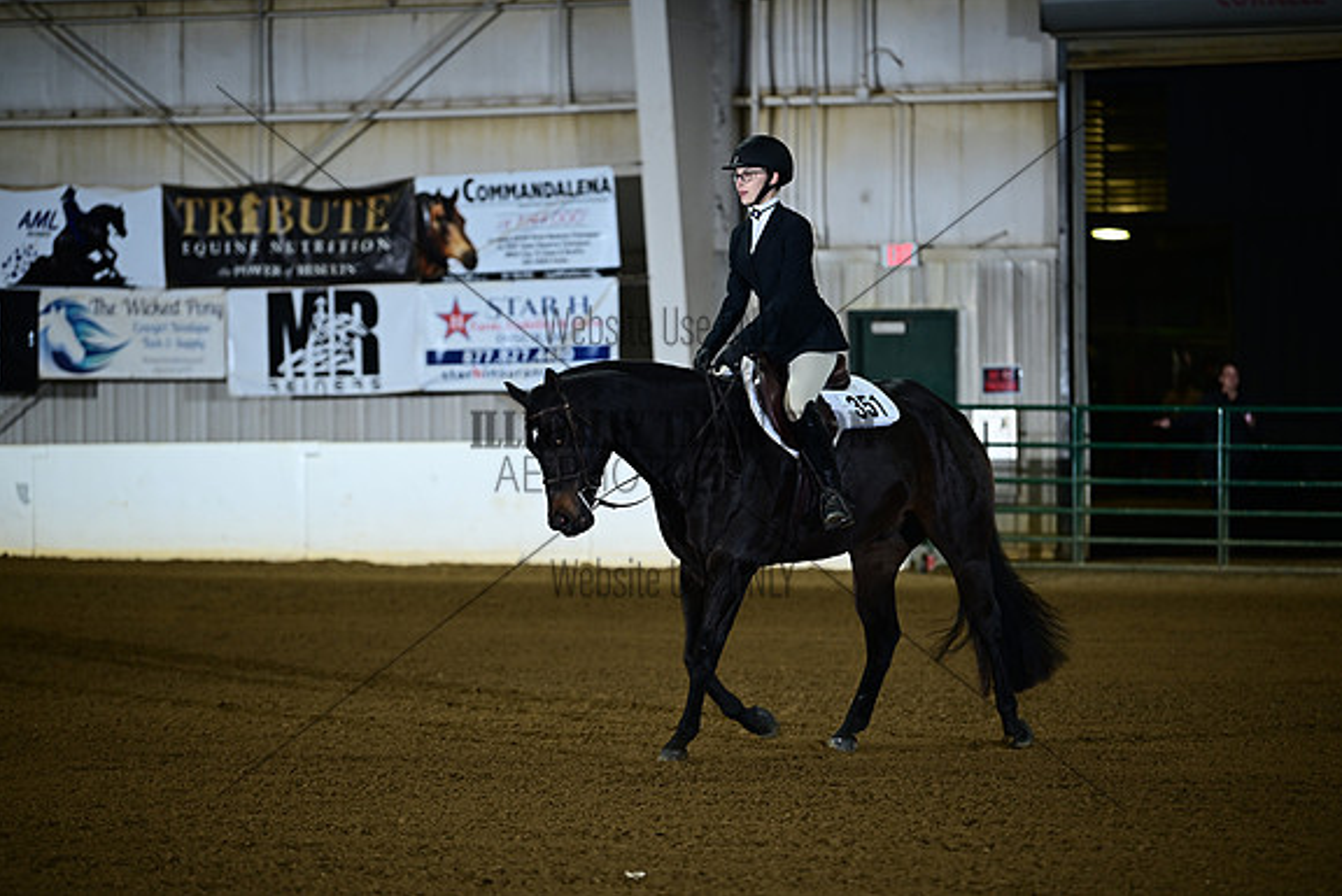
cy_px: 448
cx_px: 673
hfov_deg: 12.7
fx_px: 6006
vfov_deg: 8.5
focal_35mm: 161
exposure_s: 1/203
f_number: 2.8
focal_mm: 160
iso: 500
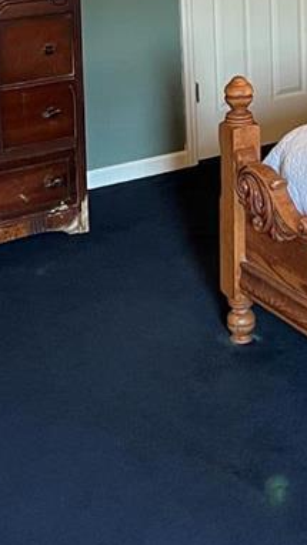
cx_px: 368
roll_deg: +0.7
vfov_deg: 22.9
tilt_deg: -12.4
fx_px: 1287
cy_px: -7
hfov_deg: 13.2
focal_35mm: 89
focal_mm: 5.7
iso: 400
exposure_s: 1/60
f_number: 1.5
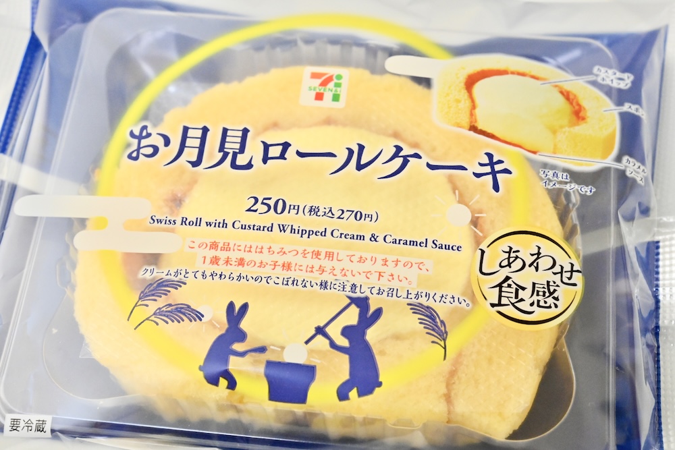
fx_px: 1125
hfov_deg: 33.4
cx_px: 338
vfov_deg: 22.6
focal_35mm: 60
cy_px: 225
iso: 6400
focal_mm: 60
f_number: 13
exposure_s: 1/200
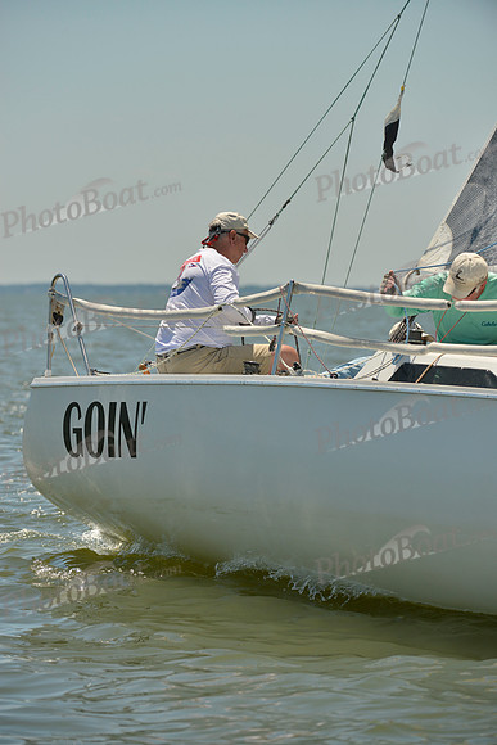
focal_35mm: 200
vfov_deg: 10.3
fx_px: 4139
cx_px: 248
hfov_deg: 6.9
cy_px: 372
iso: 200
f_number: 5.6
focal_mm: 200
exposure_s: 1/1600
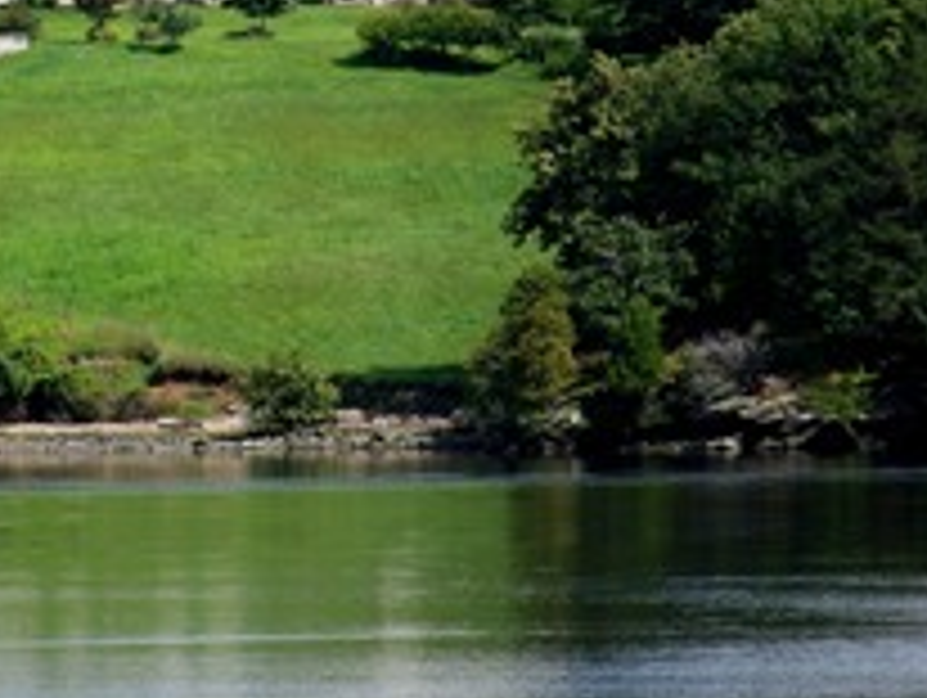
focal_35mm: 649
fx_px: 17400
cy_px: -14
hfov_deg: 3.1
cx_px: 104
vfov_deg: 2.3
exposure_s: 1/400
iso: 64
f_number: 4
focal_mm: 49.7
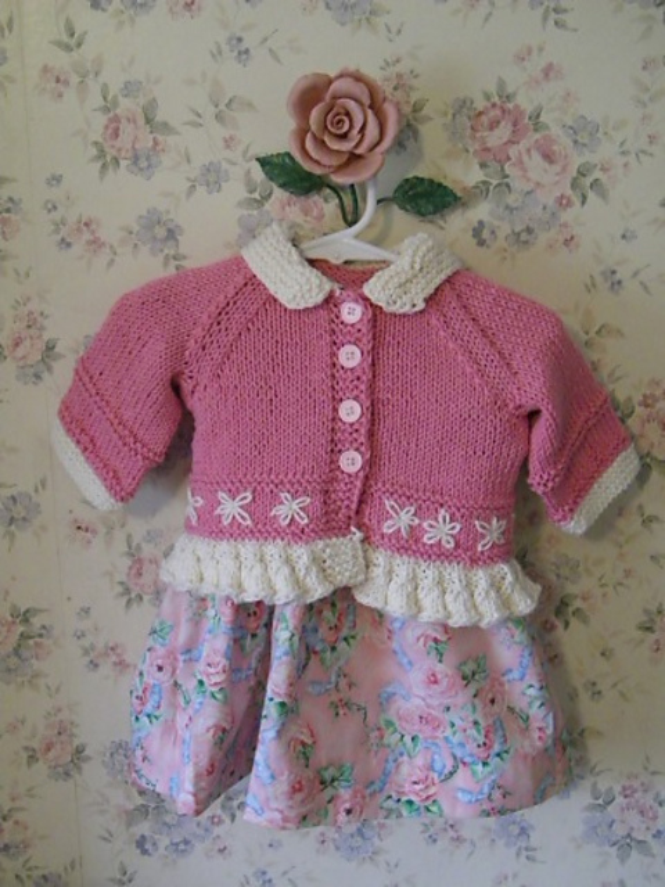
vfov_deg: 45.8
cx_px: 332
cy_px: 444
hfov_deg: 35.1
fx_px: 1050
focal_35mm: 41
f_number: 3.8
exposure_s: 1/25
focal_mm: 7.3
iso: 800
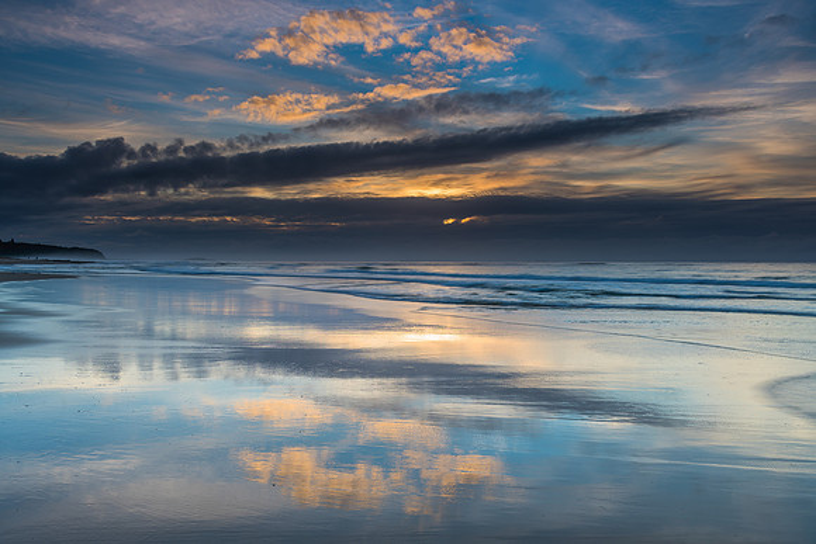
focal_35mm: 33
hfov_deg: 57.7
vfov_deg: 40.4
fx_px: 740
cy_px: 272
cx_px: 408
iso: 31
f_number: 8
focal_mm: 32
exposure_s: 1/1.25
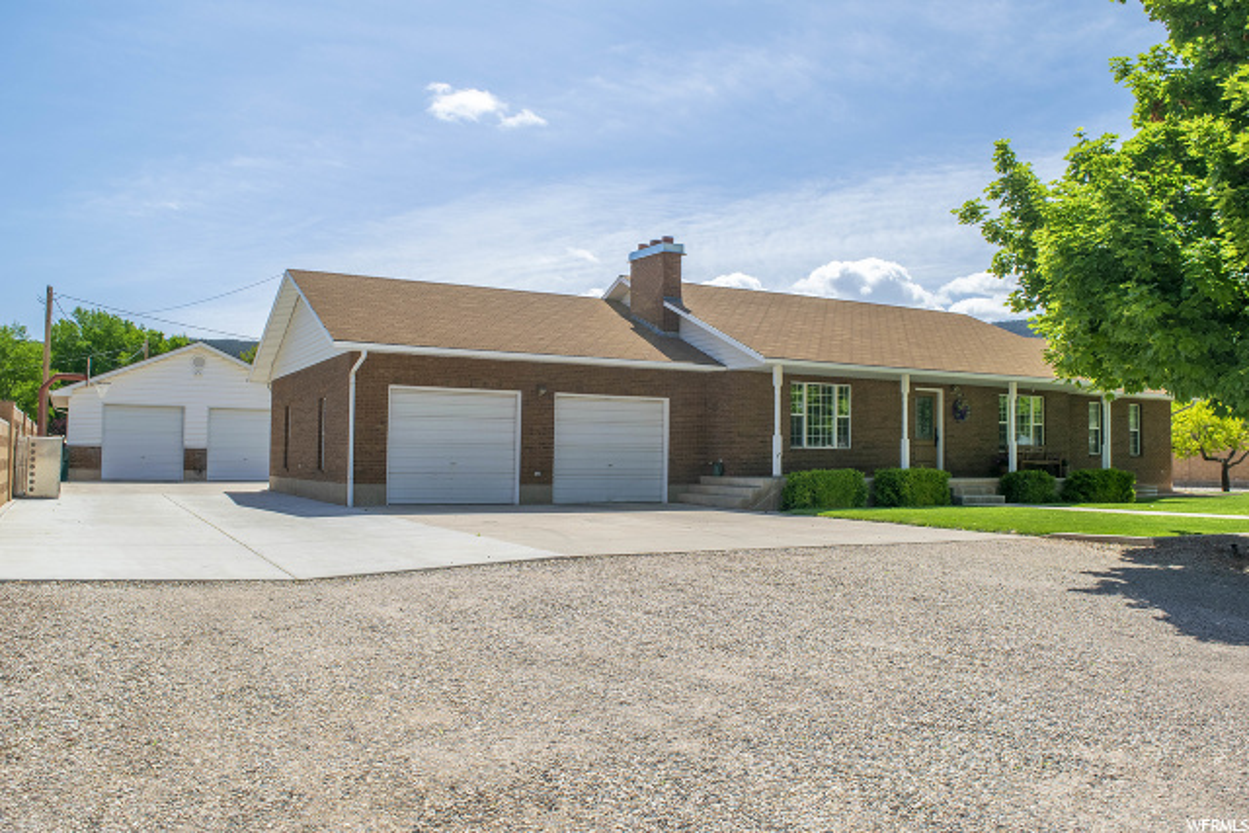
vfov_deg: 43.6
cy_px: 416
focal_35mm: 30
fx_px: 1041
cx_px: 624
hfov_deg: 61.9
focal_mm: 20
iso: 200
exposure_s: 1/320
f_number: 9
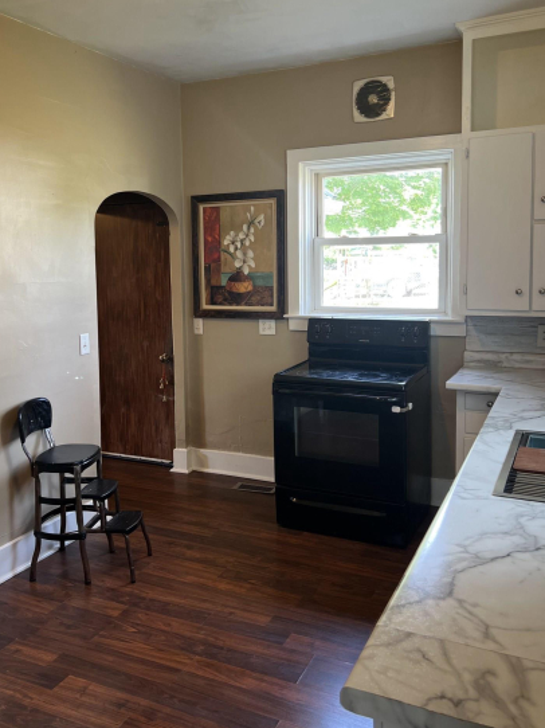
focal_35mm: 32
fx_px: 672
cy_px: 320
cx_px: 243
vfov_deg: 56.7
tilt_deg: -5.9
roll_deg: +0.1
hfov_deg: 44.1
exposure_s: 1/60
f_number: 1.5
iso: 80
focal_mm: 5.7
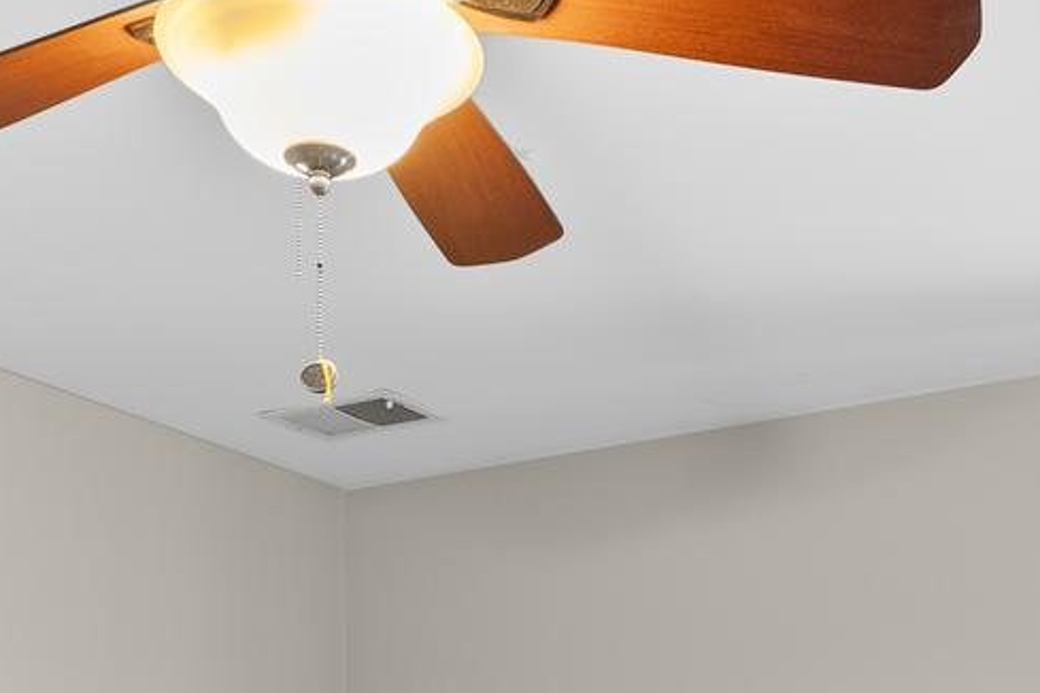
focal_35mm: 67
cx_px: 693
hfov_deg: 29.9
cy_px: 990
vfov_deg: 18.4
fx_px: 1935
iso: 800
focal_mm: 16
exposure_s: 1/1.67
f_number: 8
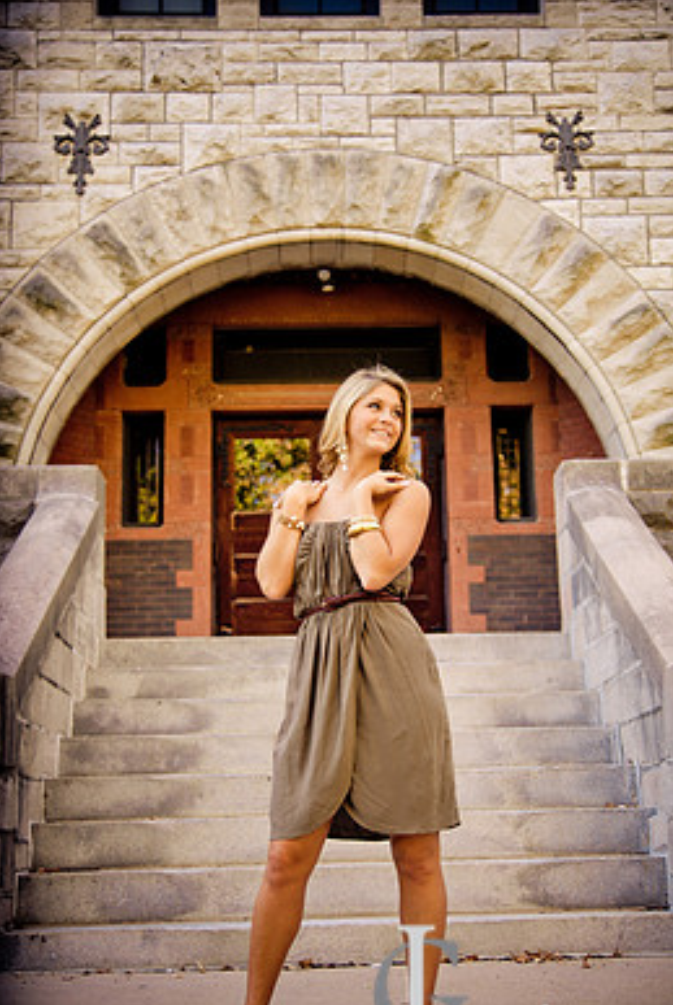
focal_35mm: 51
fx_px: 1414
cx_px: 368
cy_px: 535
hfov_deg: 26.8
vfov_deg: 39.1
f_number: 2.8
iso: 125
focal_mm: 29
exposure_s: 1/125
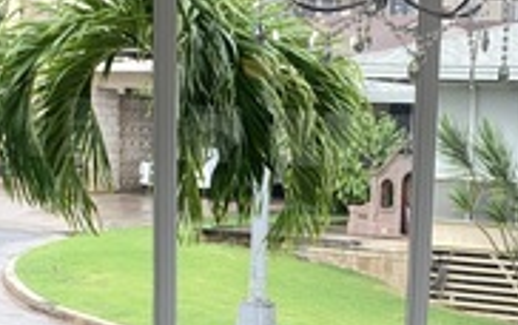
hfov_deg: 20.4
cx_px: 410
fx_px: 1427
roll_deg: -1.7
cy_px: 460
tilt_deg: -10.8
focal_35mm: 101
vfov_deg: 12.4
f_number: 1.8
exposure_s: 1/133
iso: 25
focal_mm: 4.25
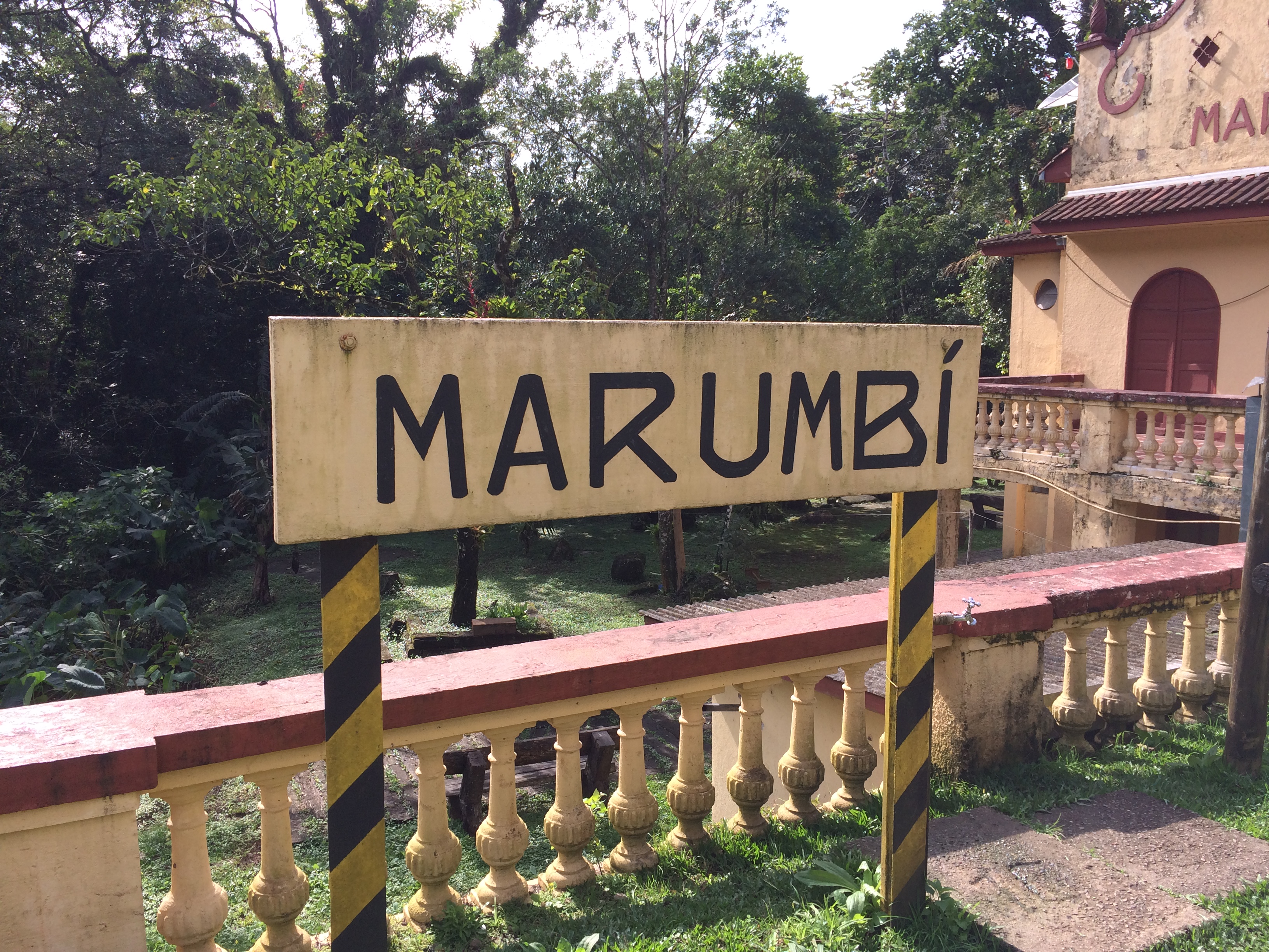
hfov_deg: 61.7
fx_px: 1063
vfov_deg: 48.2
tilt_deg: -8.8
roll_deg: -1.1
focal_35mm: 29
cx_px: 634
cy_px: 476
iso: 32
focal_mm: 4.15
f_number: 2.2
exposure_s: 1/746
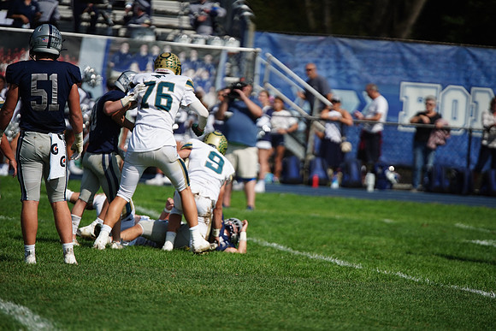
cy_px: 166
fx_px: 4134
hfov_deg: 6.9
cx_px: 248
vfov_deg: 4.6
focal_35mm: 300
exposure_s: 1/8000
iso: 400
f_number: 2.8
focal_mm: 300
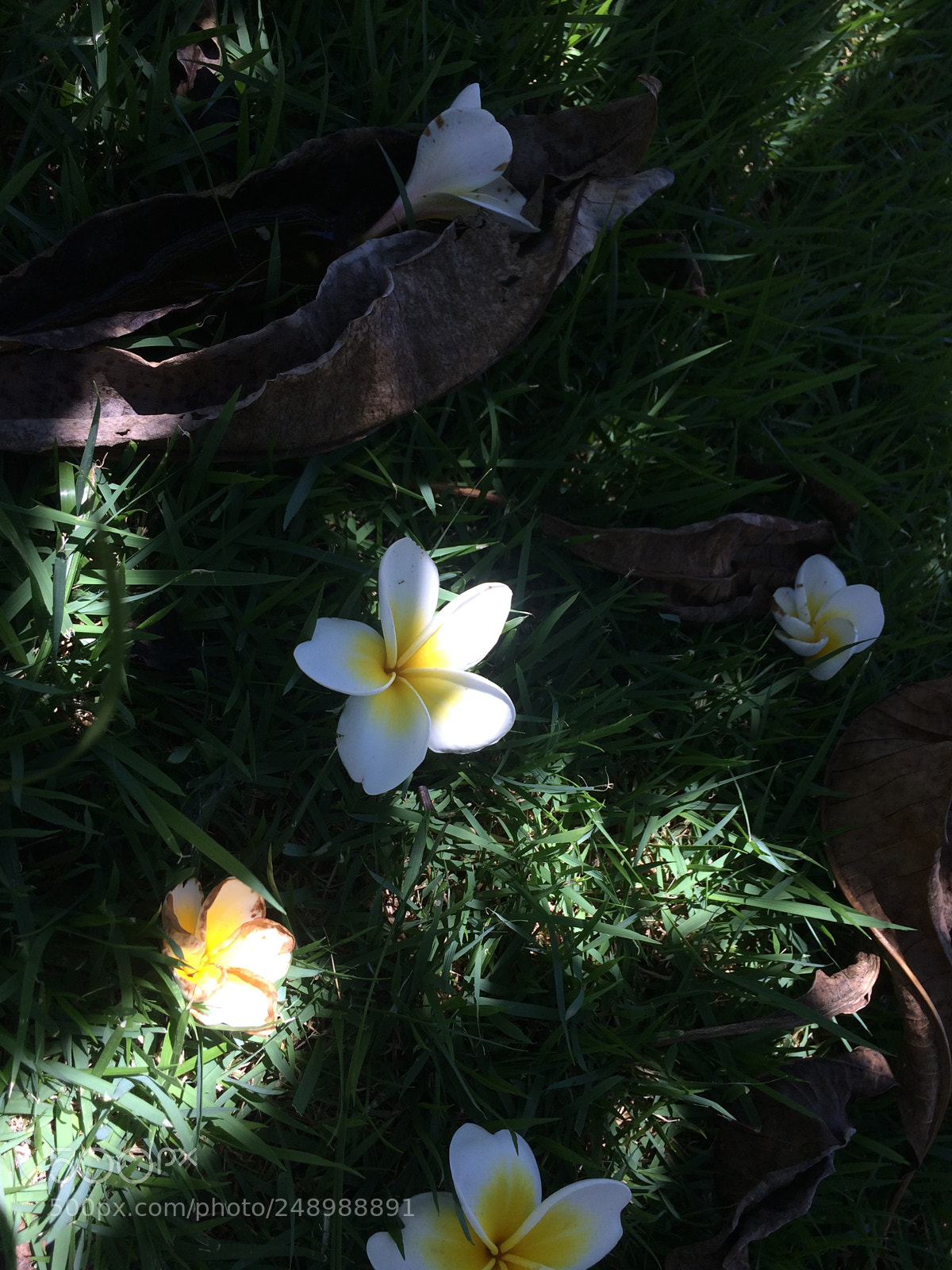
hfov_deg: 48.2
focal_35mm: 29
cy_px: 635
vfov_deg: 61.7
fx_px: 1063
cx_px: 476
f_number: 2.2
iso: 32
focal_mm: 4.15
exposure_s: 1/586
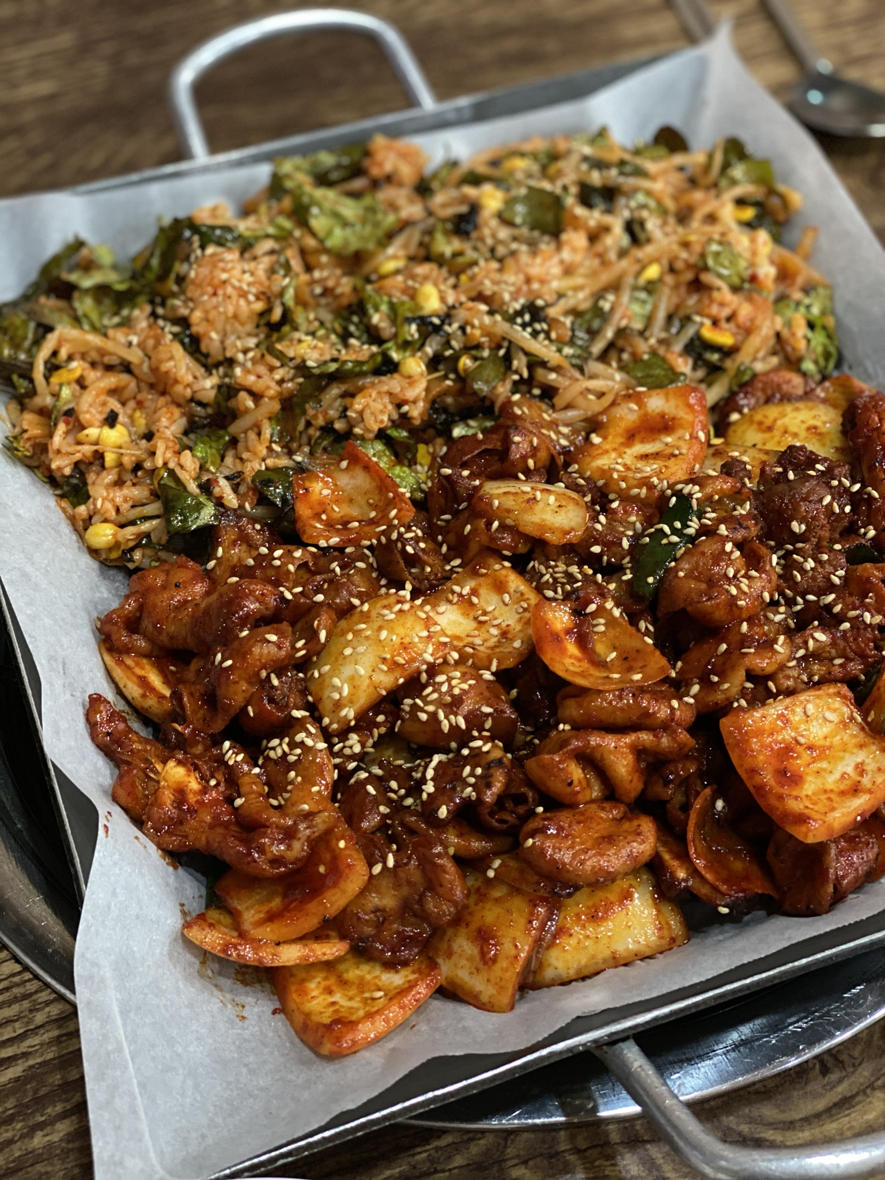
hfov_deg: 28.0
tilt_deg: -49.2
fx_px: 1773
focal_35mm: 52
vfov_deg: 36.8
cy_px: 590
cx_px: 442
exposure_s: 1/17
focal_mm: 6
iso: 400
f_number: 2
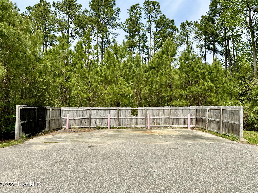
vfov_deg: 56.8
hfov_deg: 71.6
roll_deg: +0.4
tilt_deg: +3.3
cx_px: 129
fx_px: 179
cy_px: 96
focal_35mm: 24
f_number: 1.78
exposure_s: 1/4016
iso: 80
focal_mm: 6.86
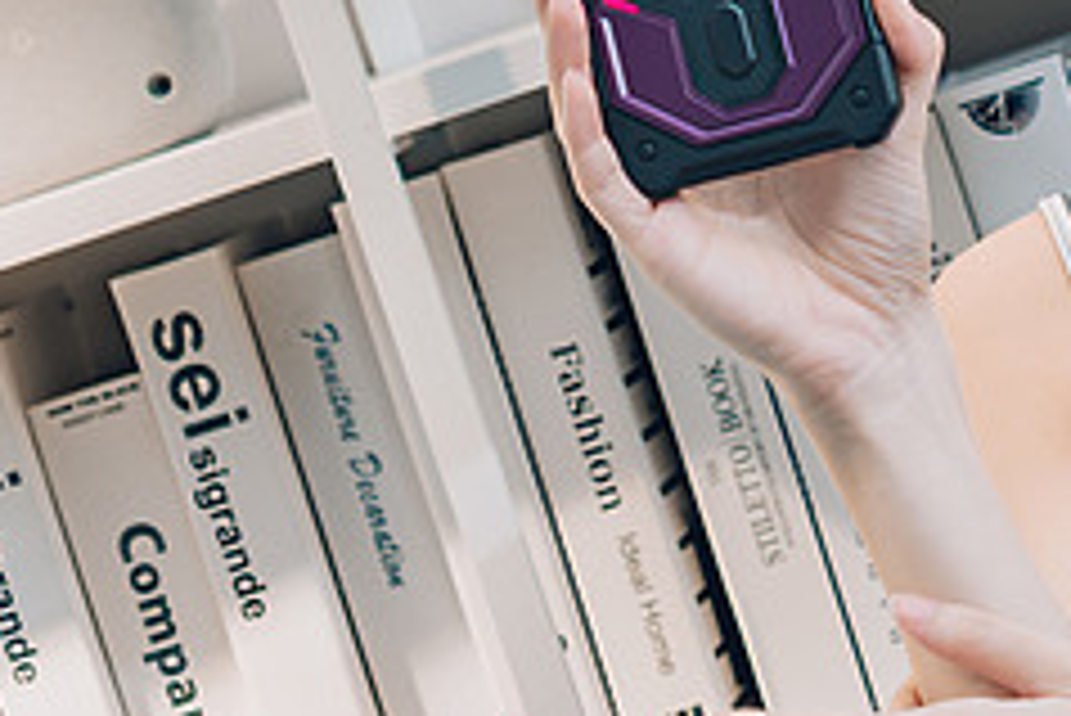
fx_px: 8056
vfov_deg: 5.1
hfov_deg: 7.6
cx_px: 1206
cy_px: 5
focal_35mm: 271
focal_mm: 55
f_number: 4
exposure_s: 1/80
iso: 400
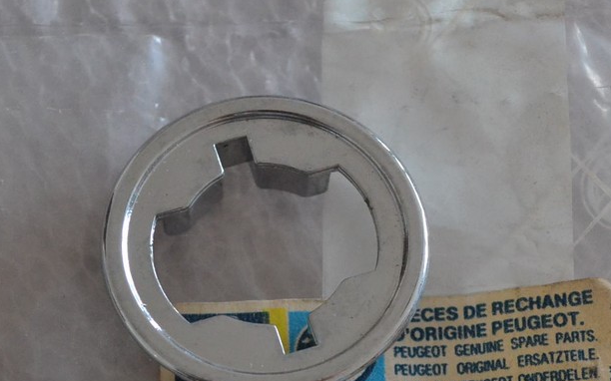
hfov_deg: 17.7
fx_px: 1966
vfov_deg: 11.0
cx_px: 332
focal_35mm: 118
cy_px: 382
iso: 1800
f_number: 5
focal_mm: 35
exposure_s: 1/60
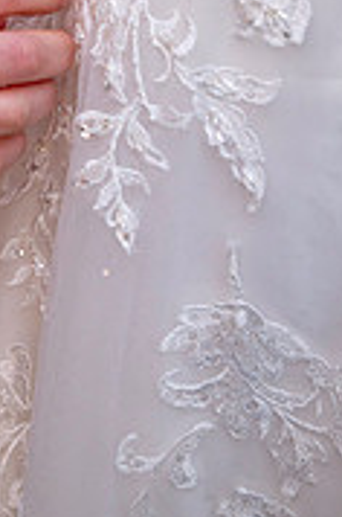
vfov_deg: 22.6
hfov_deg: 15.7
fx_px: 1230
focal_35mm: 86
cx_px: 74
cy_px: -20
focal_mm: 34
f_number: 5
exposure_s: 1/160
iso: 1000
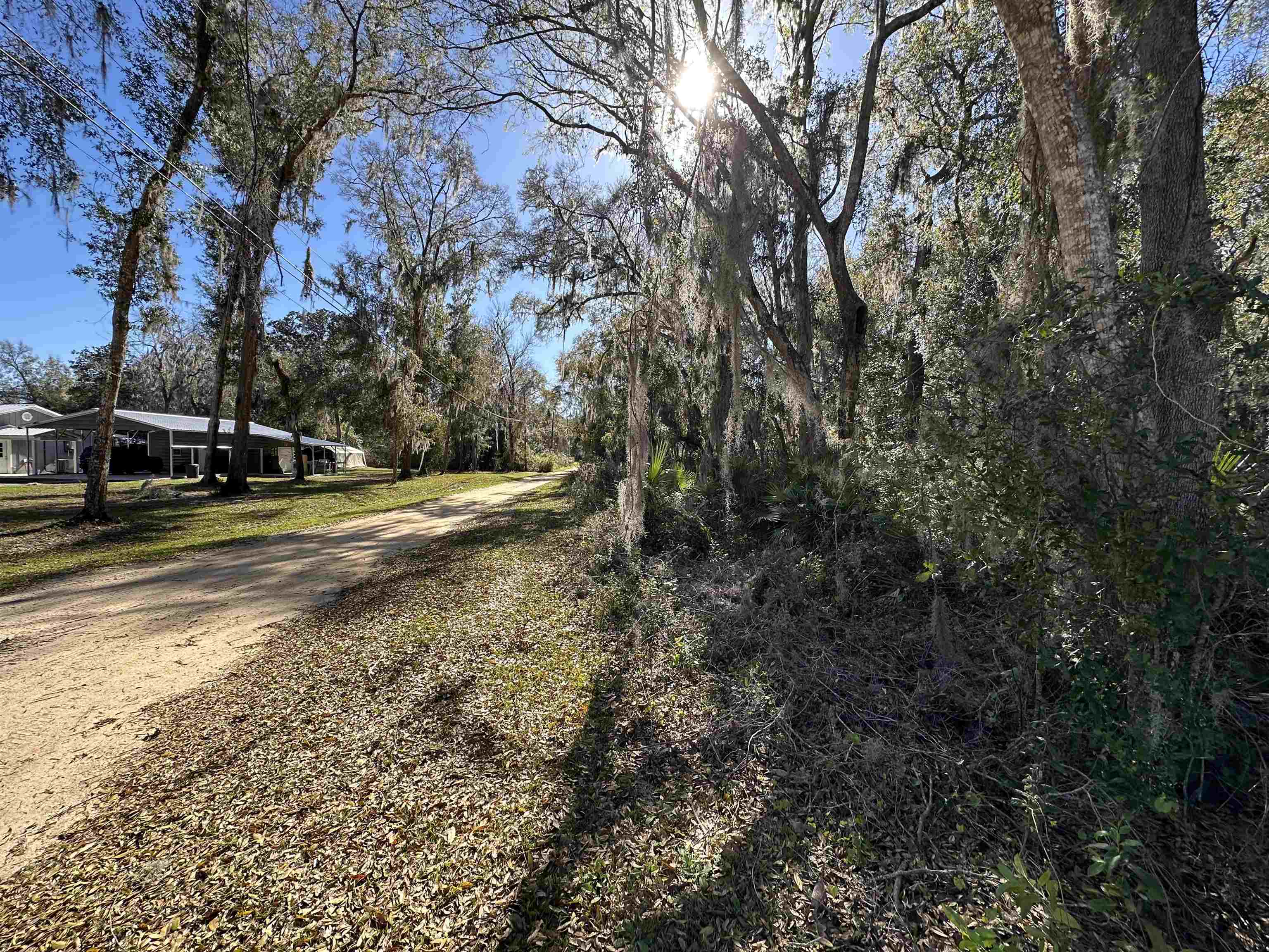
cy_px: 476
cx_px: 634
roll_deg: -2.0
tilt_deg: -1.1
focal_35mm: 14
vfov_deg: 85.7
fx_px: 513
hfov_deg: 102.1
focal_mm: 2.22
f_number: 2.2
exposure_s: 1/523
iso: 40
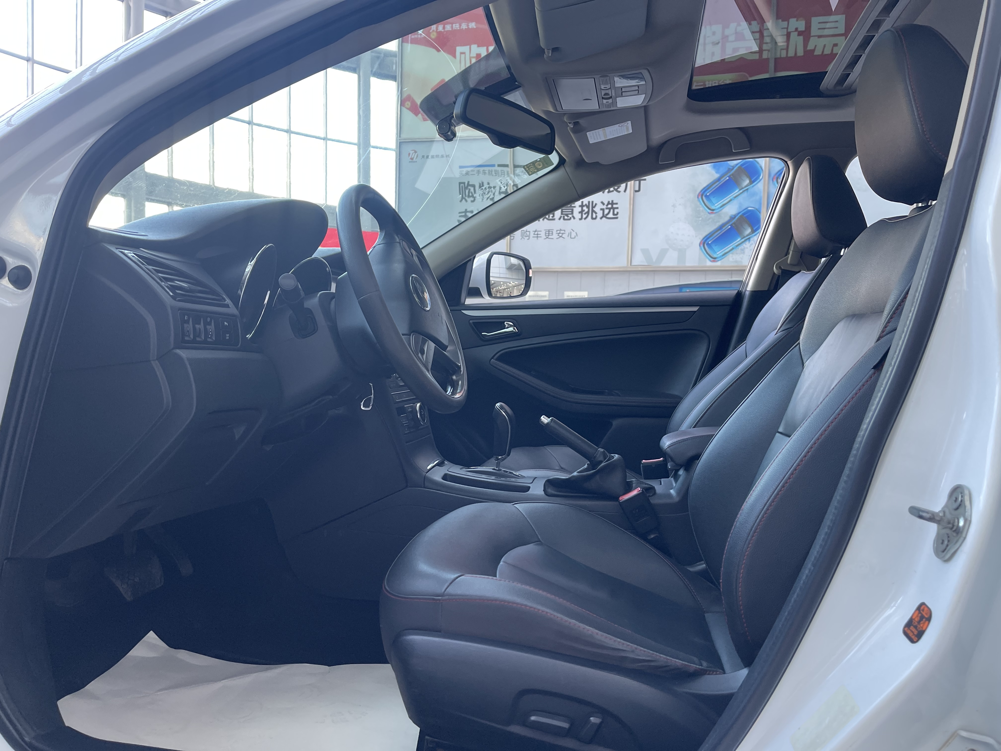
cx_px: 500
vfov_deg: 54.9
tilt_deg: -2.7
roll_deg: -0.9
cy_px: 376
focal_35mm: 25
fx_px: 723
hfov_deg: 69.4
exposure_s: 1/115
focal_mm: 5.1
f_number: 1.6
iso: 125
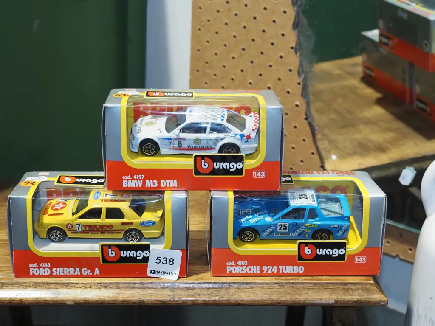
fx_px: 704
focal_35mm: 56
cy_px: 163
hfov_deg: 34.3
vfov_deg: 26.1
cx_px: 218
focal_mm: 28
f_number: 5.6
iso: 2000
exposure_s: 1/125
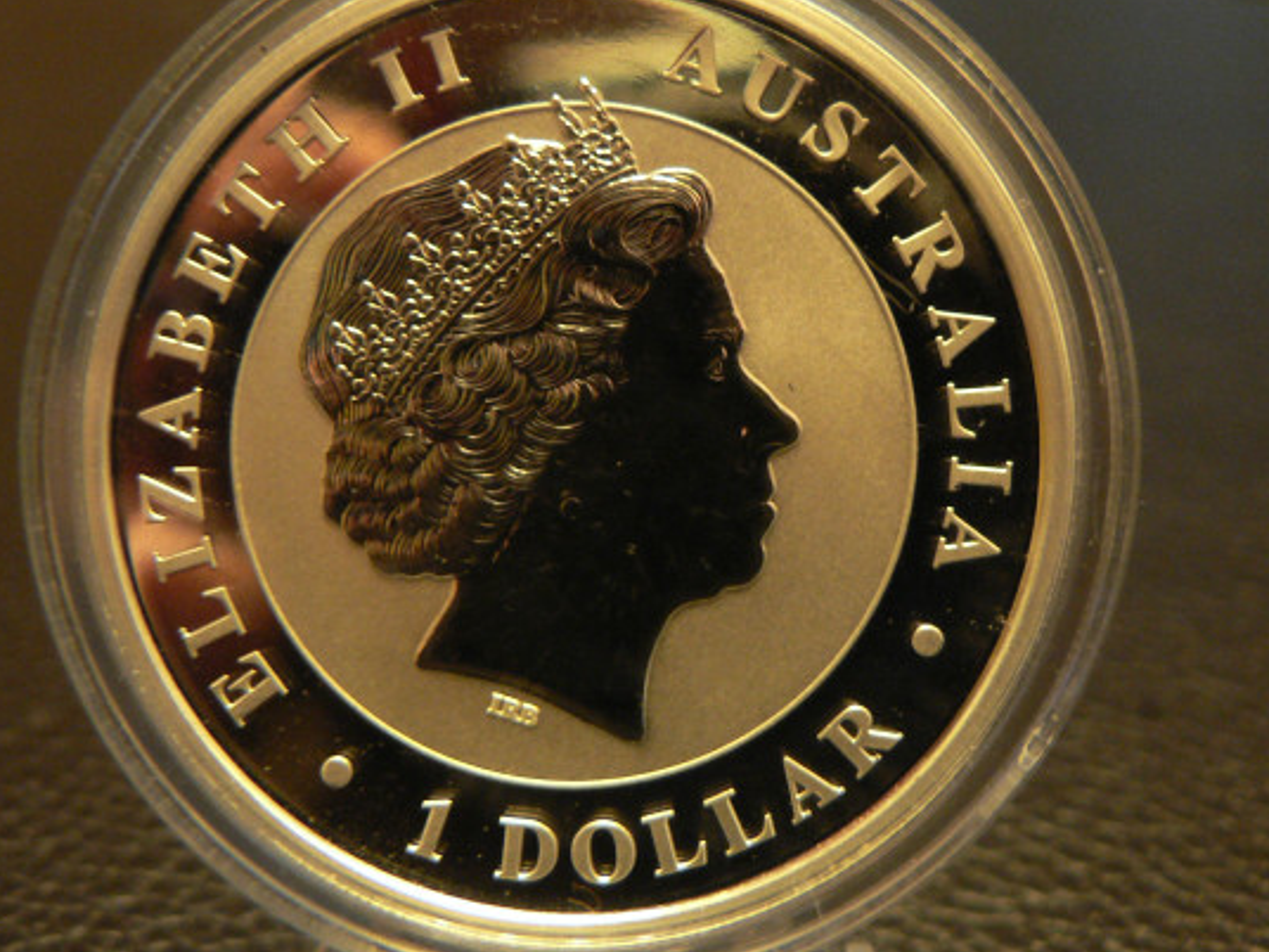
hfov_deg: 43.8
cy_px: 422
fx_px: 1576
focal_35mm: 43
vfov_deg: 33.6
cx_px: 613
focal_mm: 6
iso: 200
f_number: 2.8
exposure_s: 1/4
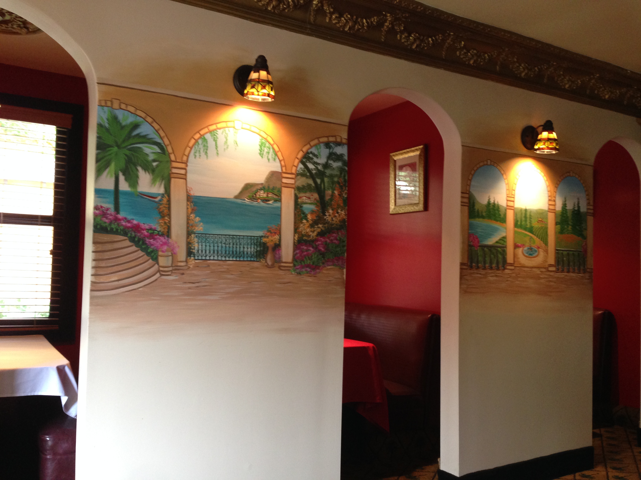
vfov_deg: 42.9
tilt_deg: +4.9
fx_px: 611
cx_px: 320
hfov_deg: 55.4
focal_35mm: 33
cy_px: 240
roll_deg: -1.4
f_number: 2.4
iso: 160
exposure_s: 1/20
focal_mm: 4.12
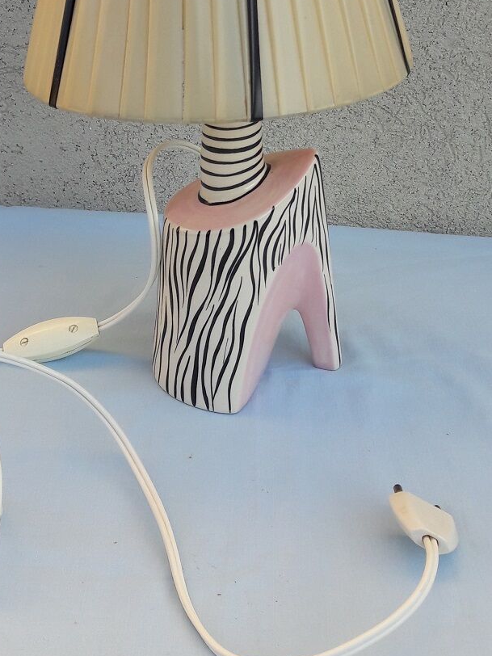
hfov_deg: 25.7
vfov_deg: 33.2
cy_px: 178
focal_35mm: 57
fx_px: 1080
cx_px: 231
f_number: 1.9
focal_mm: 3.7
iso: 40
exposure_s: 1/270
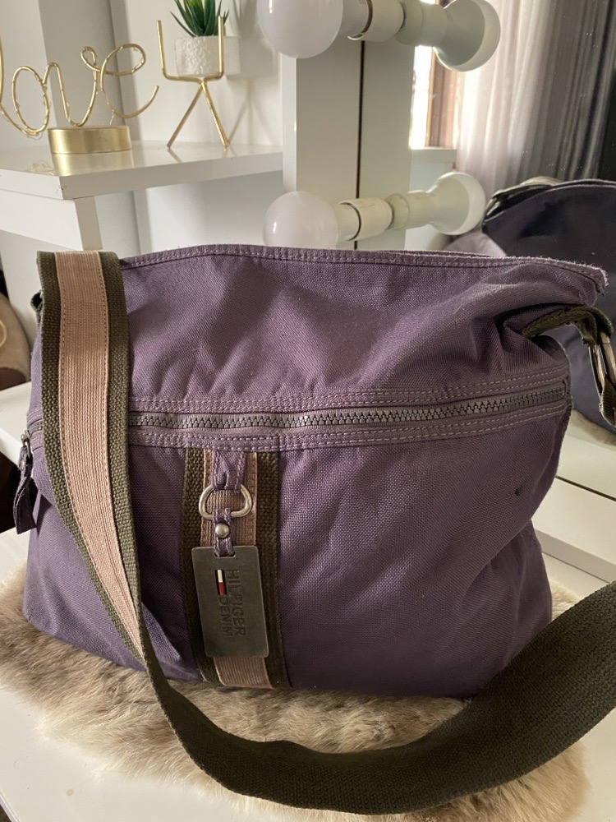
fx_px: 617
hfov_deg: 53.1
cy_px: 411
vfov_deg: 67.3
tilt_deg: -24.4
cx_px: 308
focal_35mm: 26
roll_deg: +0.5
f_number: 1.8
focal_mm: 4.25
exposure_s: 1/33
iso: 640
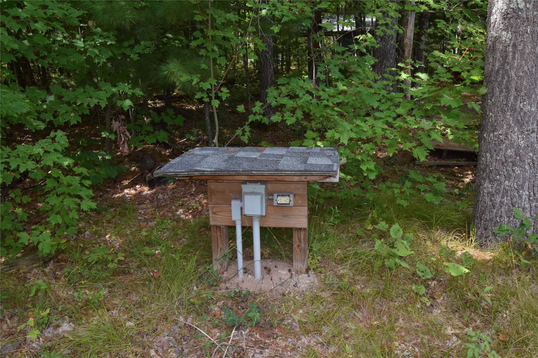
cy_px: 179
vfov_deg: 43.6
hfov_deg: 61.9
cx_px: 269
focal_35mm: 30
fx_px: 448
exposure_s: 1/60
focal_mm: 20
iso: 320
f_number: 16
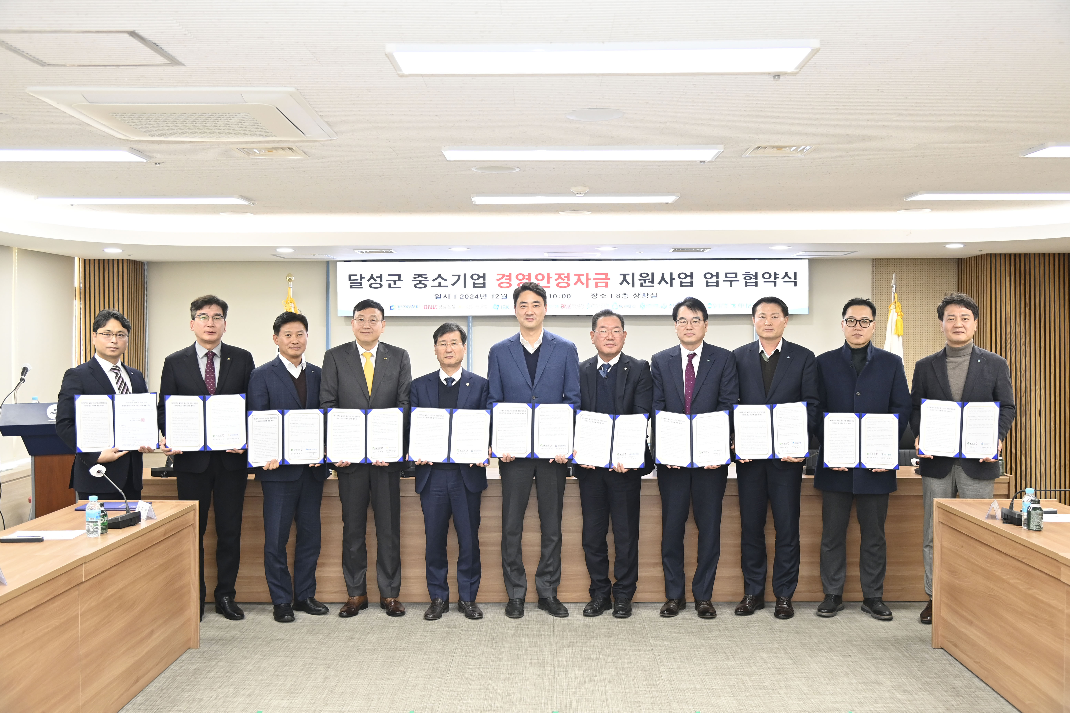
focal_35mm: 35
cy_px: 356
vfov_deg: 37.8
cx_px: 535
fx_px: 1040
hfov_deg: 54.4
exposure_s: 1/160
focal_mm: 35
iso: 2500
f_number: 5
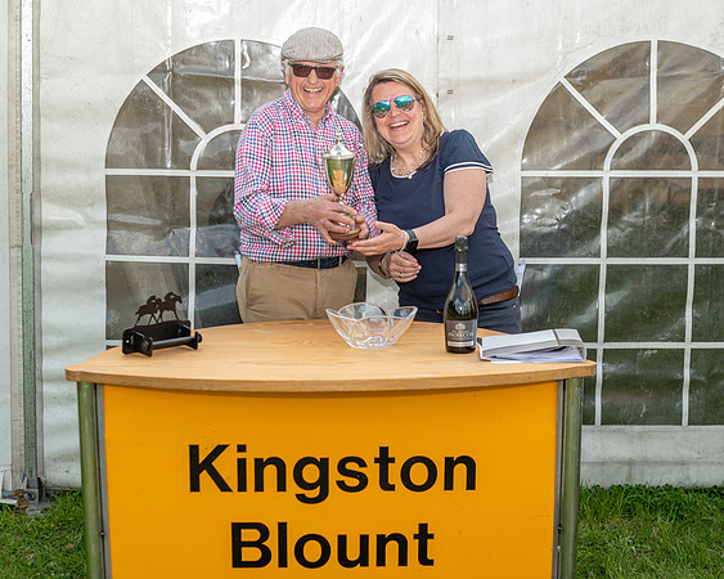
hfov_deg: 33.4
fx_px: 1208
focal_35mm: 56
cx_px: 379
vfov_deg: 26.9
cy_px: 290
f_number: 5
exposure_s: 1/400
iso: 200
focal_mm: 50
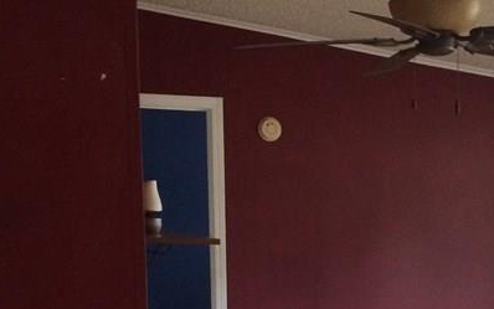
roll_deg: +0.2
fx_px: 1064
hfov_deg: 25.4
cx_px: 442
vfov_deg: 16.0
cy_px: 357
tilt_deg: -9.0
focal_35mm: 79
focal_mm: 4.15
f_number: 2.2
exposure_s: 1/17
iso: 250
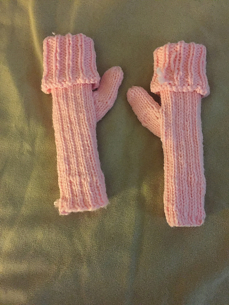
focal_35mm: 29
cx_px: 114
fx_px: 256
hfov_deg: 48.2
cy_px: 152
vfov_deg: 61.7
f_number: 2.2
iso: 320
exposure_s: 1/15
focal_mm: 4.15
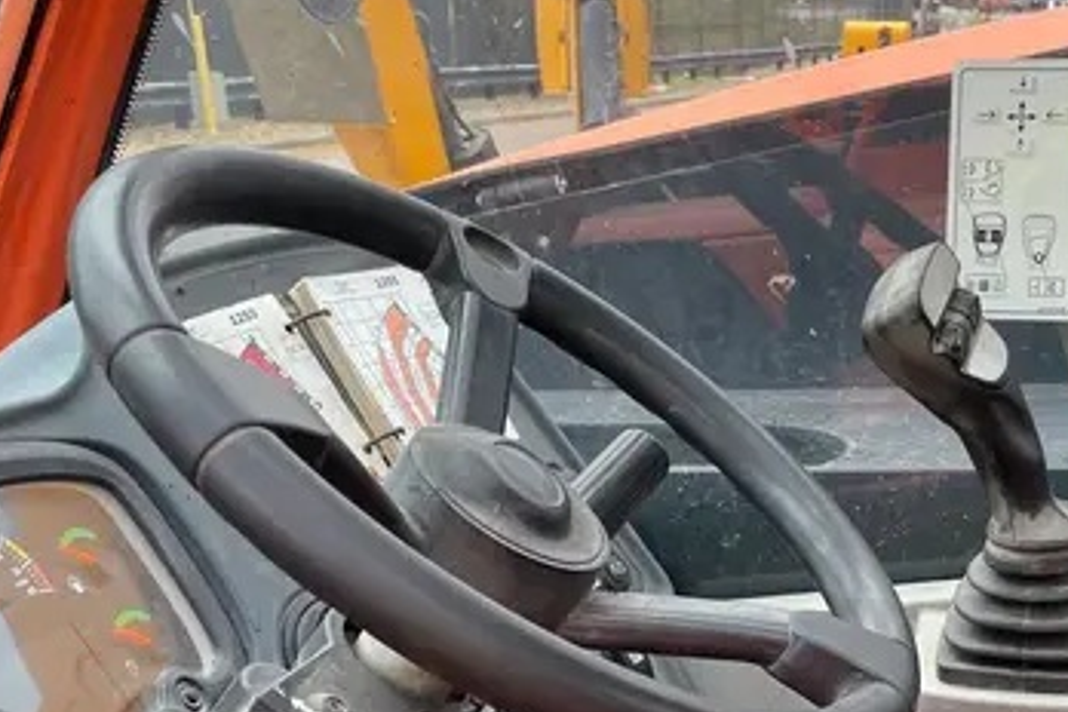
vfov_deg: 22.8
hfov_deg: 34.5
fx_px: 1691
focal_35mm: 57
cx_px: 773
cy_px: 717
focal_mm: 4.2
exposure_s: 1/121
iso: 64
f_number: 1.6
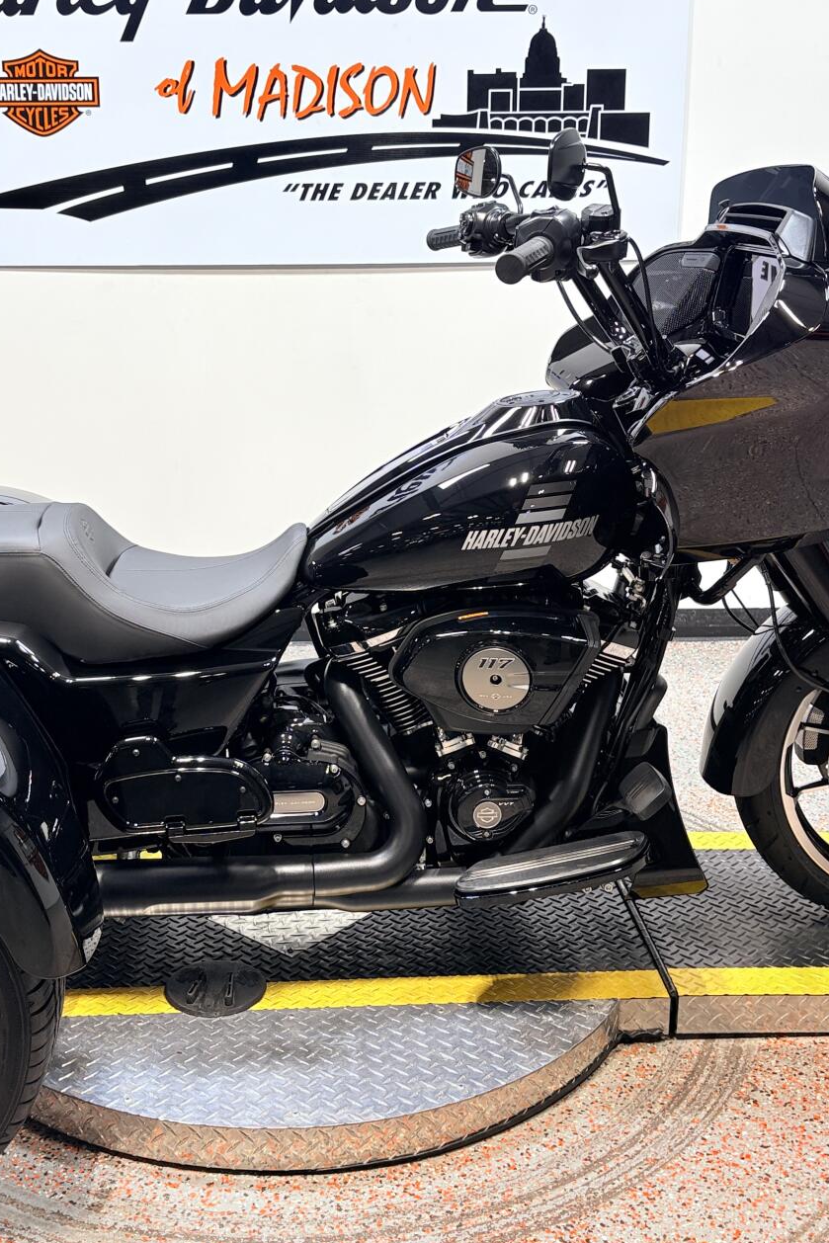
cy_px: 567
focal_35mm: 43
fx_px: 1485
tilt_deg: -14.0
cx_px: 332
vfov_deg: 45.4
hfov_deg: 31.1
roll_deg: +1.0
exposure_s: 1/120
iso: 50
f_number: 1.6
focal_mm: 5.96
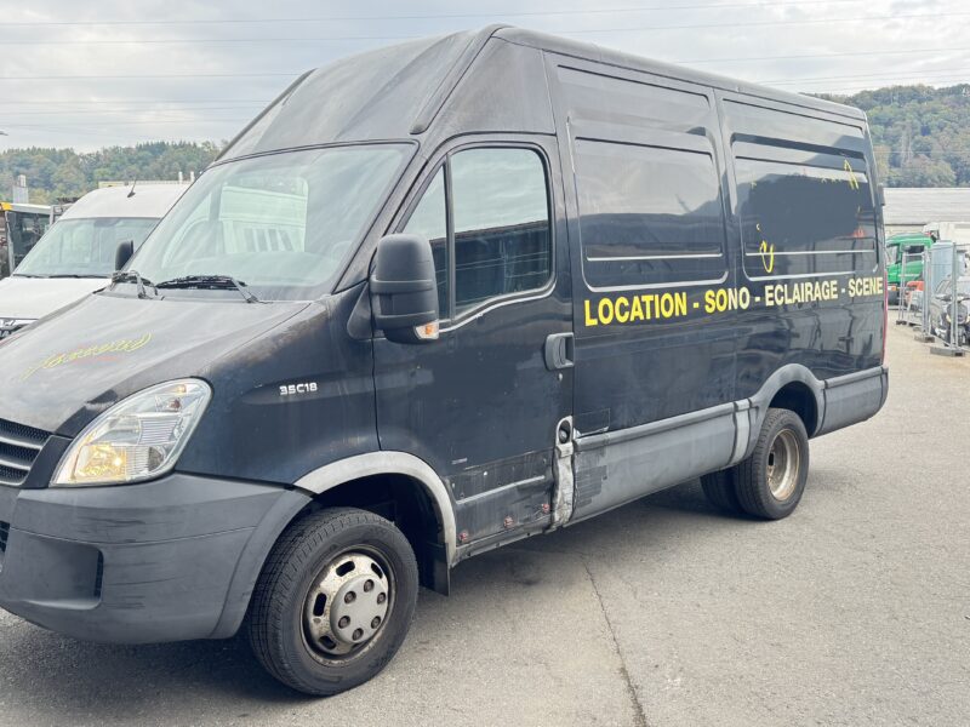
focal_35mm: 24
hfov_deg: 71.6
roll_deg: +0.9
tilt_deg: -5.3
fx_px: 673
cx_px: 485
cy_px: 364
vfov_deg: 56.8
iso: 100
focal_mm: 6.76
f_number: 1.78
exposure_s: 1/152
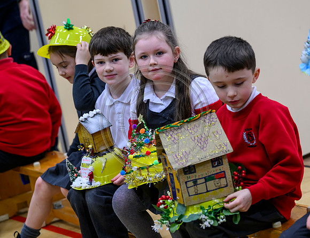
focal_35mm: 112
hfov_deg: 17.4
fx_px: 1013
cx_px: 179
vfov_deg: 13.4
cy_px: 116
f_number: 4
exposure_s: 1/200
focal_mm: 100
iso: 2000
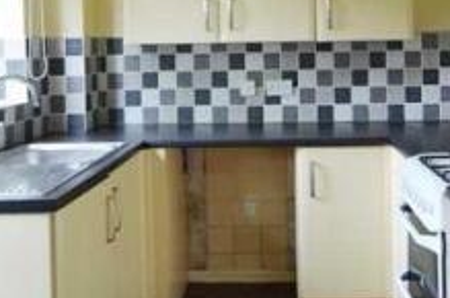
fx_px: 561
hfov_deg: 43.5
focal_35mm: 45
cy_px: 61
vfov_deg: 29.1
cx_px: 271
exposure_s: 1/60
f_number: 4
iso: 800
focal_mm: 10
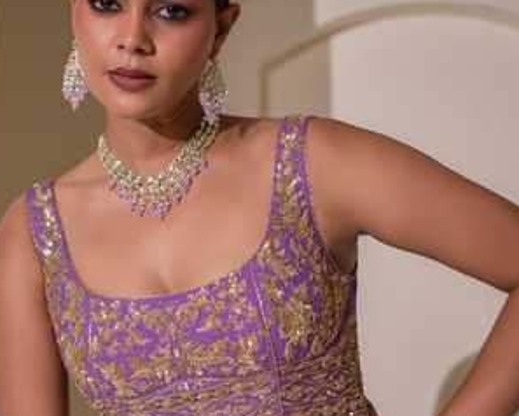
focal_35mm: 58
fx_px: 891
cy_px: 312
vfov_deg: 25.9
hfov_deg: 32.4
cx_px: 227
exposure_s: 1/320
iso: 400
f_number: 2.8
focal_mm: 35
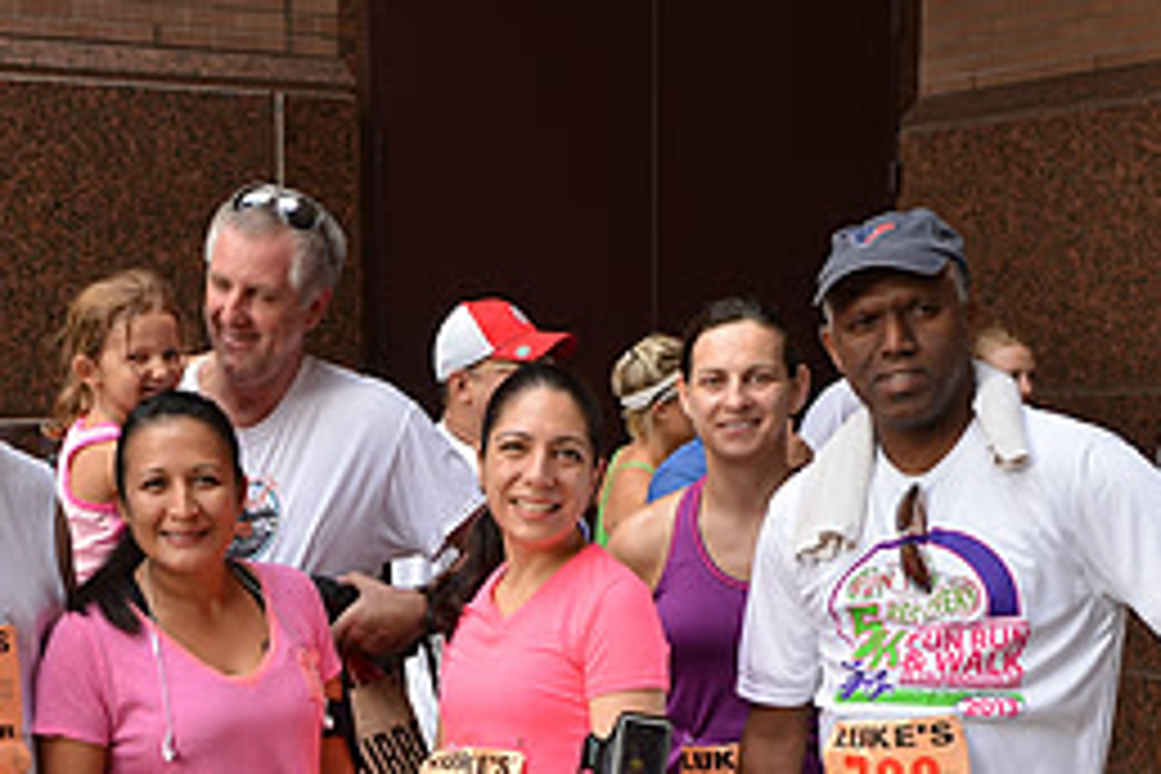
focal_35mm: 72
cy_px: 781
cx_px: 328
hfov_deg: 27.8
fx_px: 2322
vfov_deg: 18.4
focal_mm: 32
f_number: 7.1
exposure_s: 1/80
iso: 500
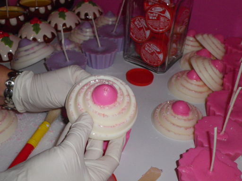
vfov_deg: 36.8
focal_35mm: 39
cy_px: 90
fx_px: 273
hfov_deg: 47.9
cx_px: 121
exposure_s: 1/80
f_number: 8
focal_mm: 6.9
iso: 400
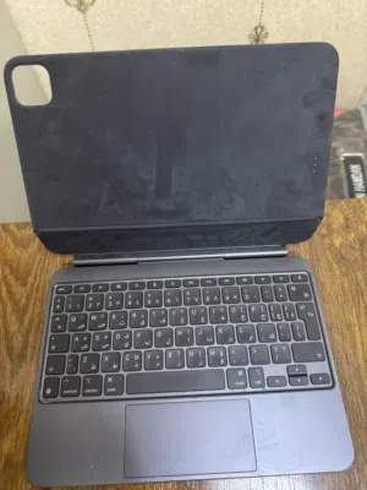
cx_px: 184
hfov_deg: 56.8
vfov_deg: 71.6
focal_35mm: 24
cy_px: 245
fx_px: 339
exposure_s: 1/37
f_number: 1.78
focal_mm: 6.76
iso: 1000
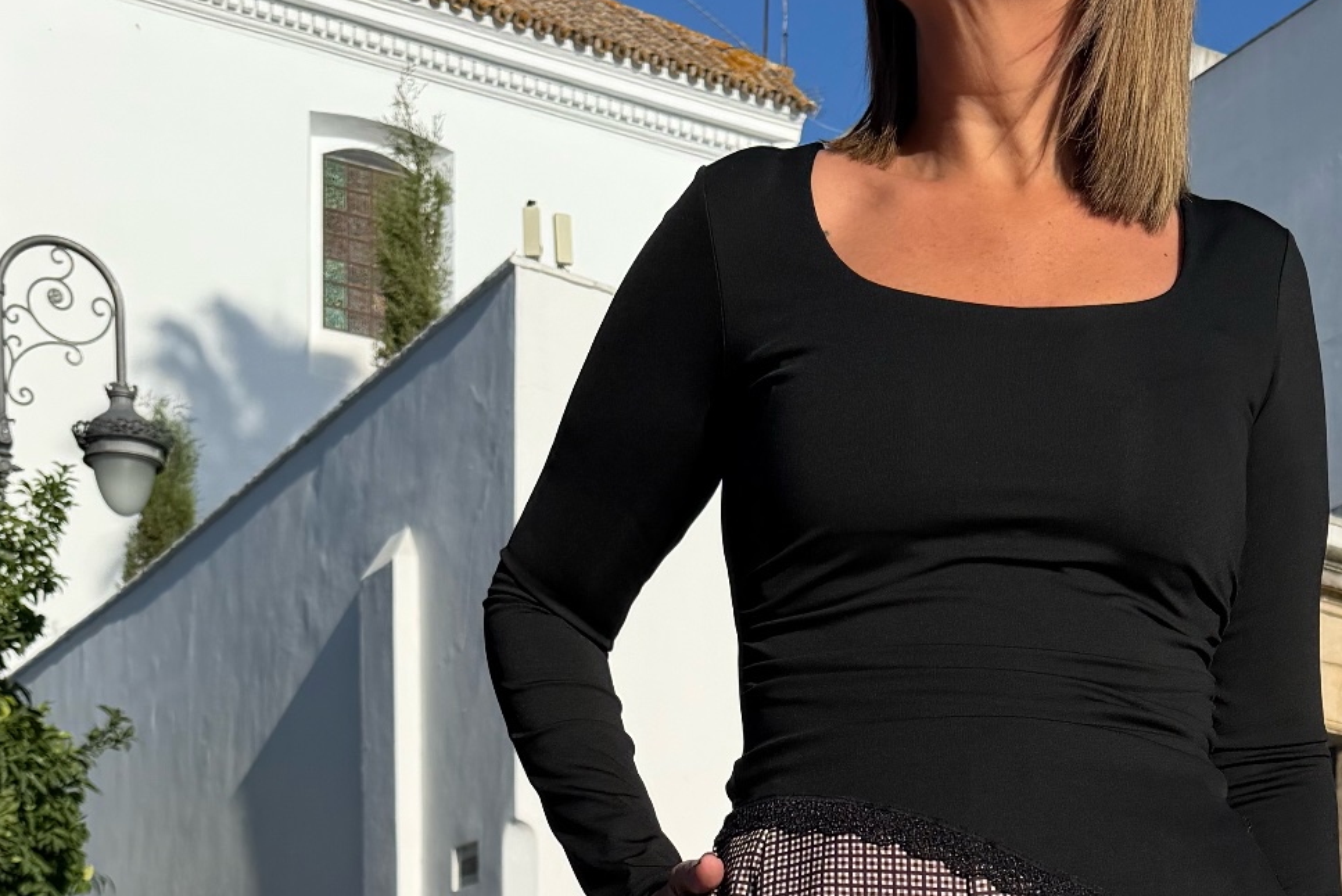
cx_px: 932
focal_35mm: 63
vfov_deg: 19.1
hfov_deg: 31.5
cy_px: 1326
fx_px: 2349
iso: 80
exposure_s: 1/5319
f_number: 1.78
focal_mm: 6.76
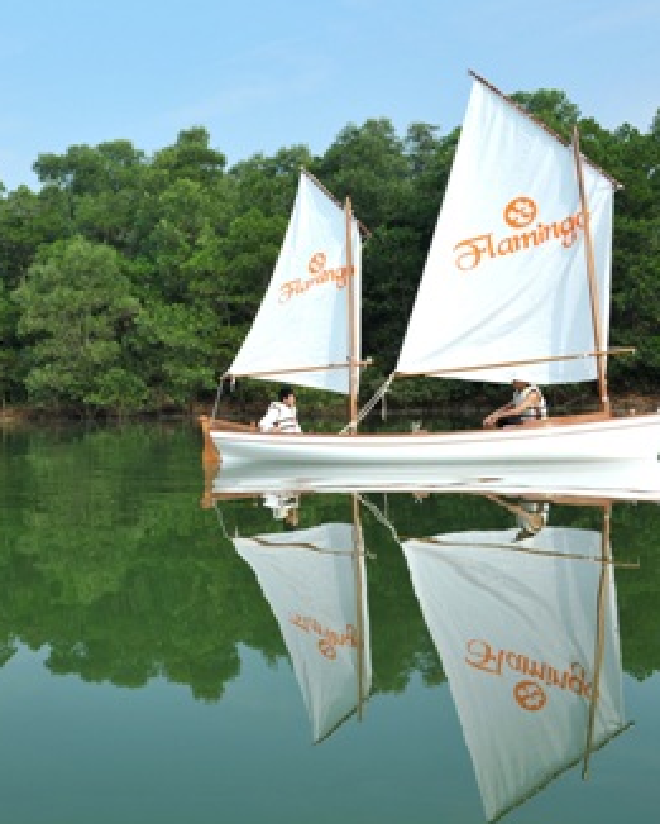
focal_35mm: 38
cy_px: 399
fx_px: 927
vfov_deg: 47.9
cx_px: 40
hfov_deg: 36.2
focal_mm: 24
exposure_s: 1/400
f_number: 6.3
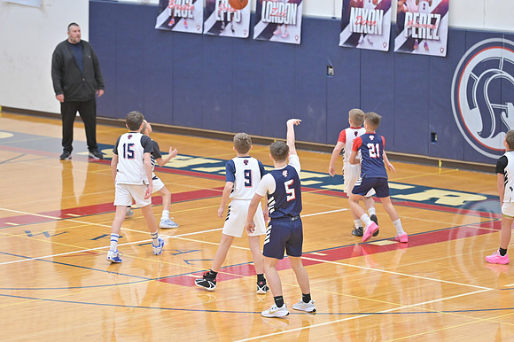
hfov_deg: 11.8
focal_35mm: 175
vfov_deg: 7.8
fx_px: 2497
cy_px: 171
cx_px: 257
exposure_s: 1/400
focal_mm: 175
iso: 4500
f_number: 4.5
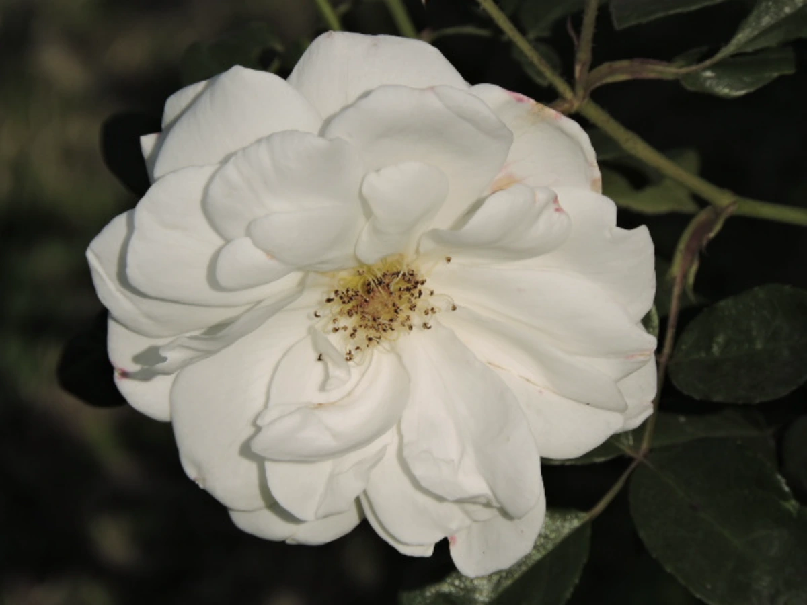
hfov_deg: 2.2
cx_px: 404
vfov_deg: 1.7
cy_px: 302
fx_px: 20982
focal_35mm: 900
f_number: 5.6
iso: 100
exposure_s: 1/1000
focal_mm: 161.2
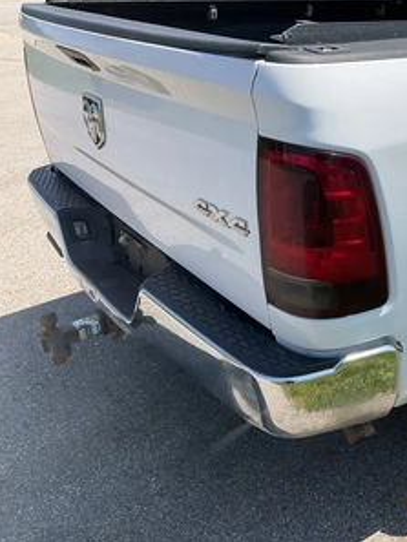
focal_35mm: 39
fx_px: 611
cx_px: 350
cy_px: 270
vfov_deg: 47.8
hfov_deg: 35.1
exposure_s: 1/1577
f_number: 1.8
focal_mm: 3
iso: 25
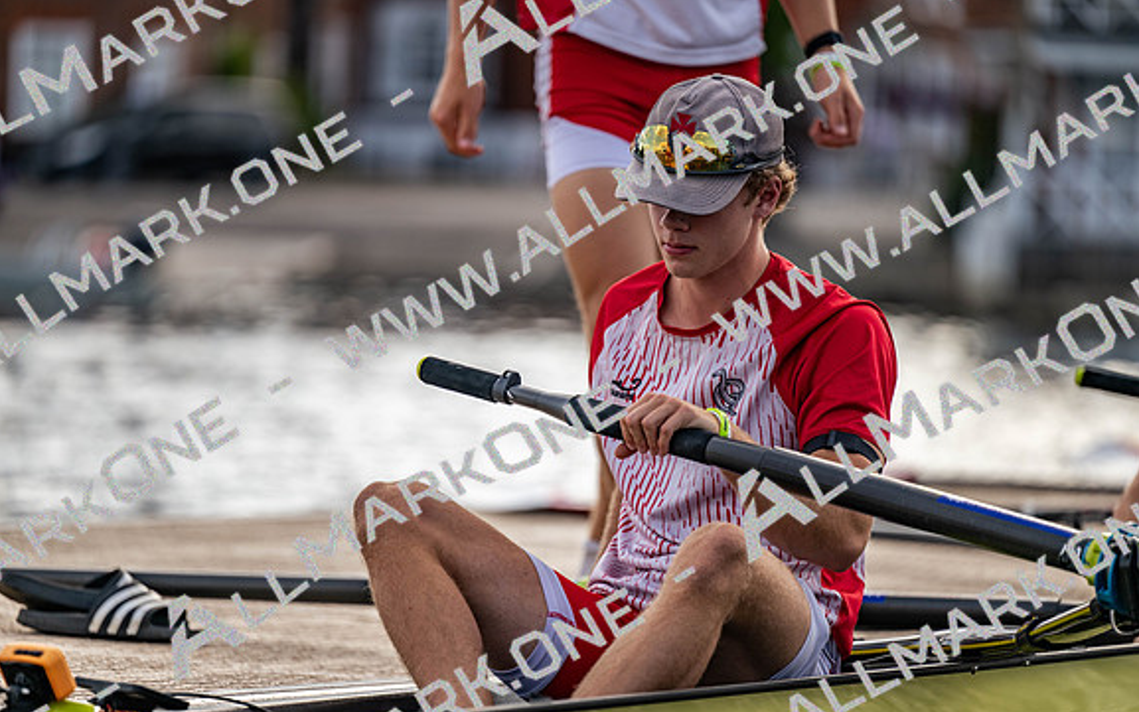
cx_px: 569
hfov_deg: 10.2
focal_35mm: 205
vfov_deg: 6.4
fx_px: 6365
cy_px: 376
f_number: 2.8
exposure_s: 1/2000
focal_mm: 200
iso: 180
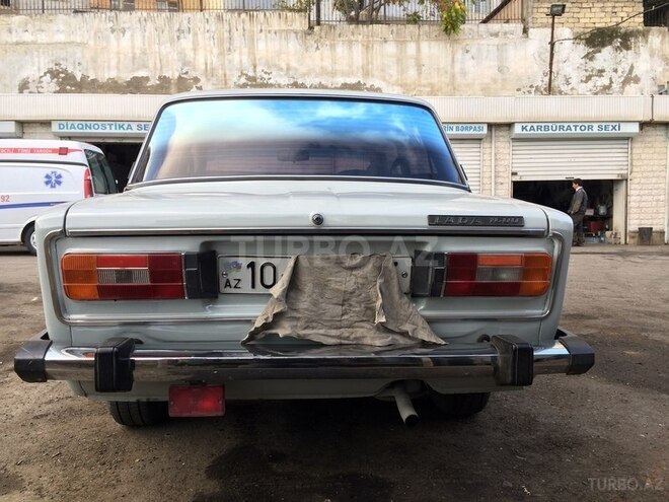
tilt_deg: -3.9
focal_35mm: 29
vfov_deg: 48.2
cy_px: 251
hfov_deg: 61.7
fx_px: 560
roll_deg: +0.7
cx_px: 334
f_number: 2.2
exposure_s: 1/148
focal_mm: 4.15
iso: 32
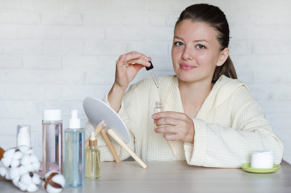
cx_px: 146
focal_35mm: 75
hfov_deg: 27.0
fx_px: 605
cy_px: 96
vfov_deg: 18.1
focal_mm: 50
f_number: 3.5
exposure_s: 1/30
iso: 250
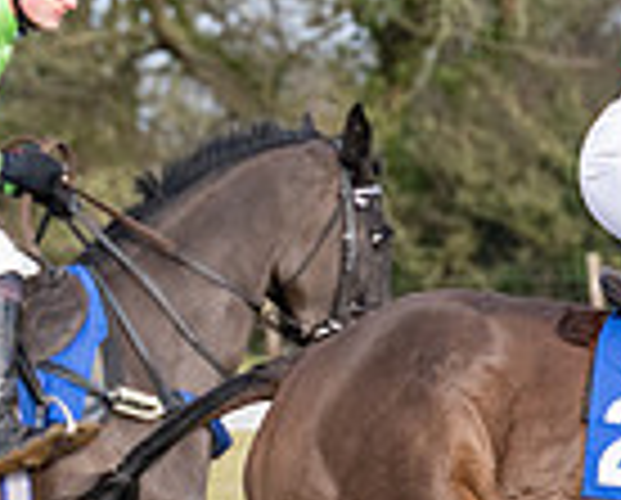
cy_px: 390
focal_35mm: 590
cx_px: 800
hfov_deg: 3.3
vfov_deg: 2.6
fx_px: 10867
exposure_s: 1/2500
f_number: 5
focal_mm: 115
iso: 800
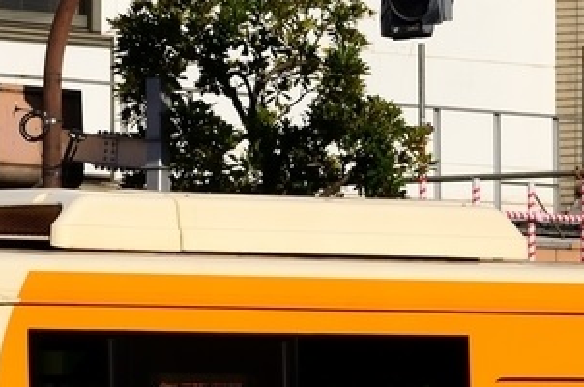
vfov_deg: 3.3
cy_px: 429
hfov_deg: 5.0
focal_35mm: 417
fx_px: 6750
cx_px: 275
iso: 200
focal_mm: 70
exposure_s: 1/800
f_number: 9
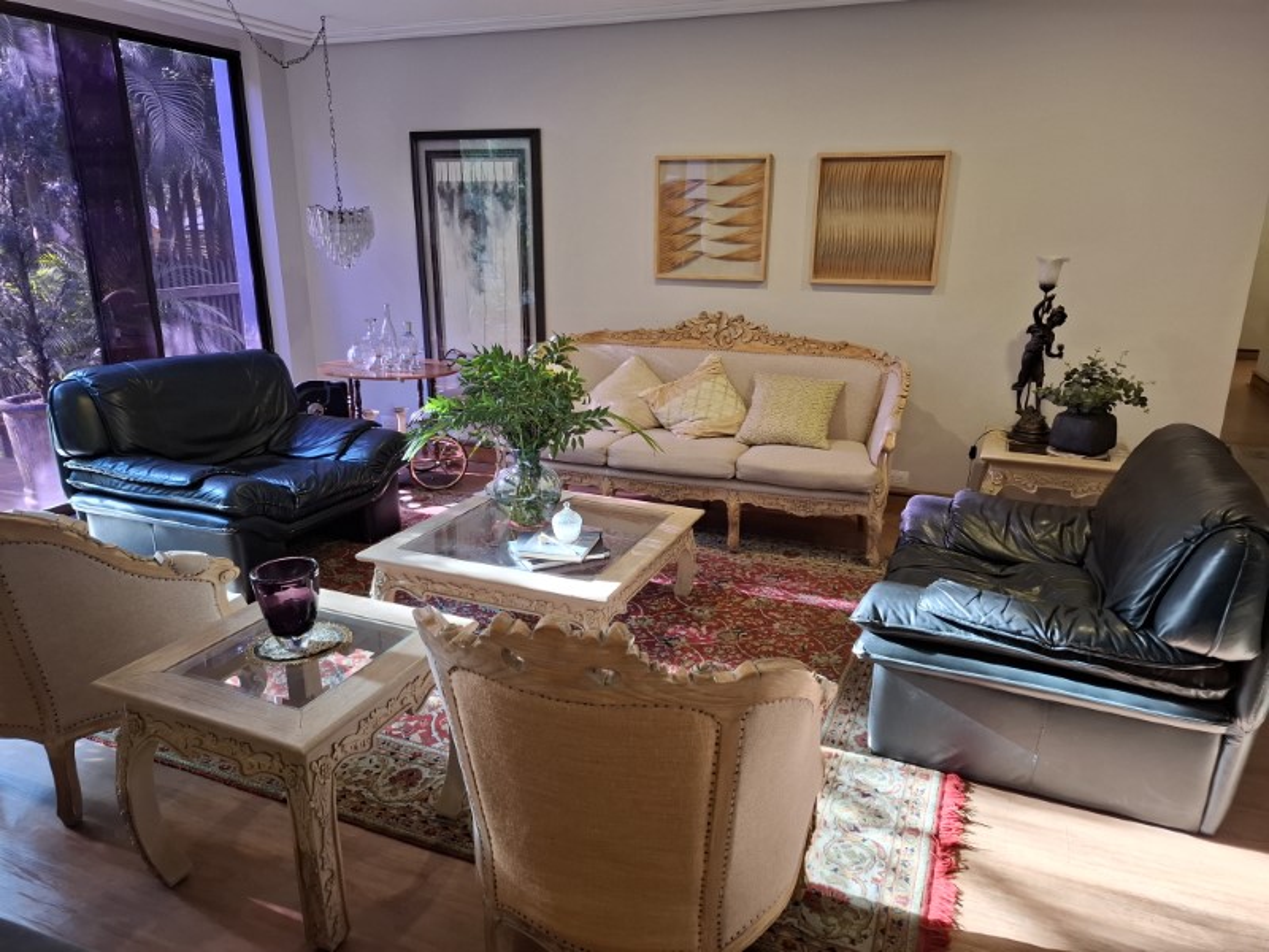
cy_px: 476
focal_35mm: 23
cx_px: 634
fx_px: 843
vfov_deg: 58.9
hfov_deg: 73.9
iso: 250
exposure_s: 1/40
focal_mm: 5.54
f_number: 1.8
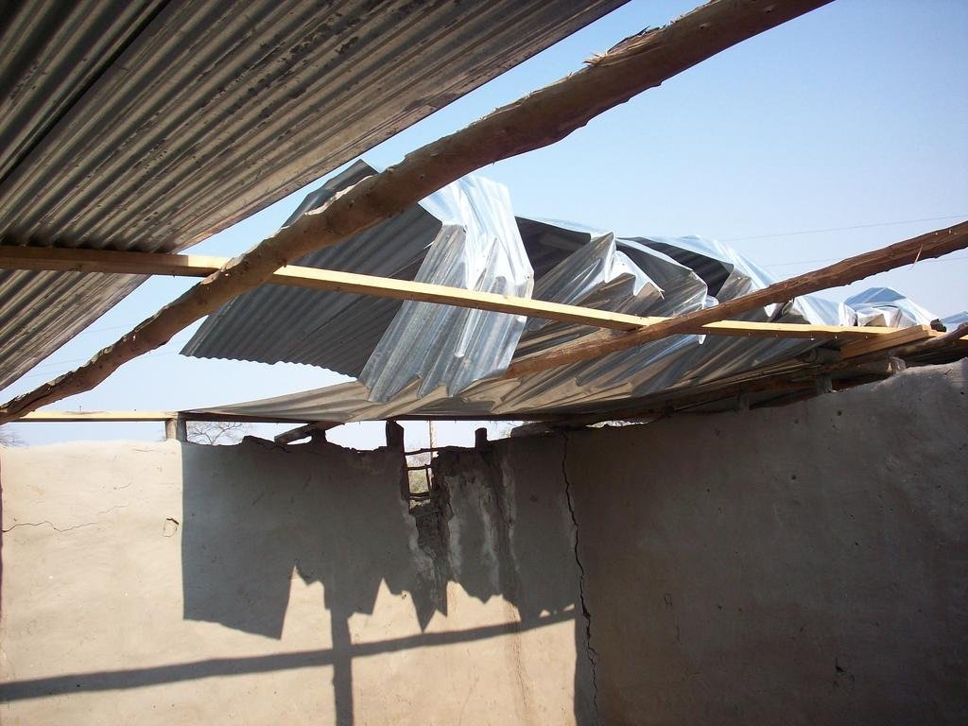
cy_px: 363
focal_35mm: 37
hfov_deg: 50.1
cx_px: 484
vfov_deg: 38.7
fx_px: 1035
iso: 80
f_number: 2.8
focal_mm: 6.2
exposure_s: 1/608
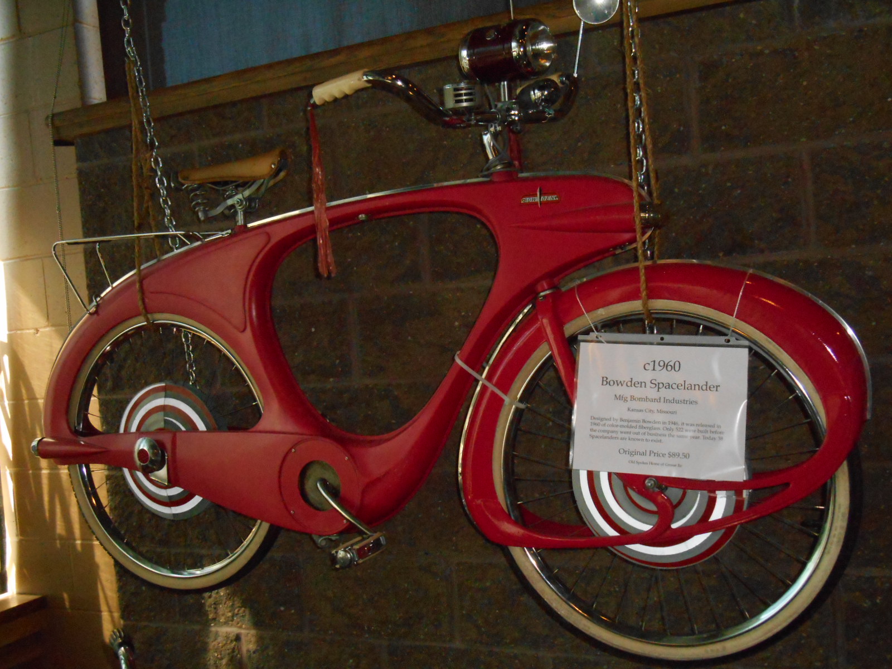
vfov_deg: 35.1
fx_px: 1057
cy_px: 334
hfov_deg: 45.8
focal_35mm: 41
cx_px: 446
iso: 900
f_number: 12.3
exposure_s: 1/30
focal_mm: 7.2
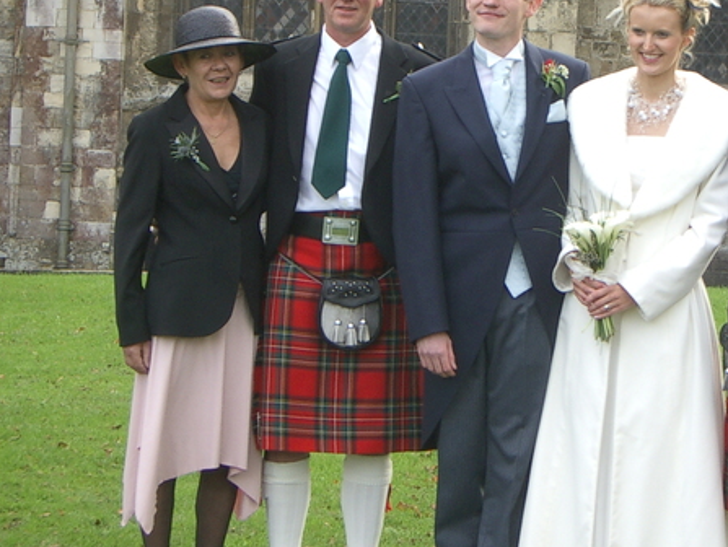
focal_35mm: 131
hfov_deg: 14.9
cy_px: 153
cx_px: 598
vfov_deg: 11.3
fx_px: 2757
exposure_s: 1/125
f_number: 3.9
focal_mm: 12.2
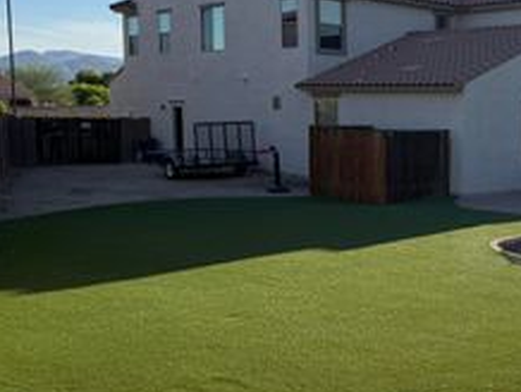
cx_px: 478
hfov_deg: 32.9
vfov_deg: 26.6
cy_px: 223
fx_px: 829
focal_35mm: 55
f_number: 1.78
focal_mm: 6.76
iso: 100
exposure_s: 1/5714
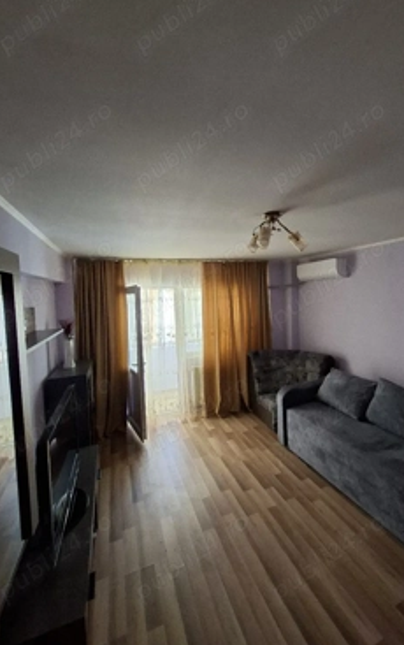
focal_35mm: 15
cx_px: 227
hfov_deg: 74.6
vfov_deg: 101.3
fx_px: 264
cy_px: 304
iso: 200
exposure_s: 1/30
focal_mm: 1.74
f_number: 2.2
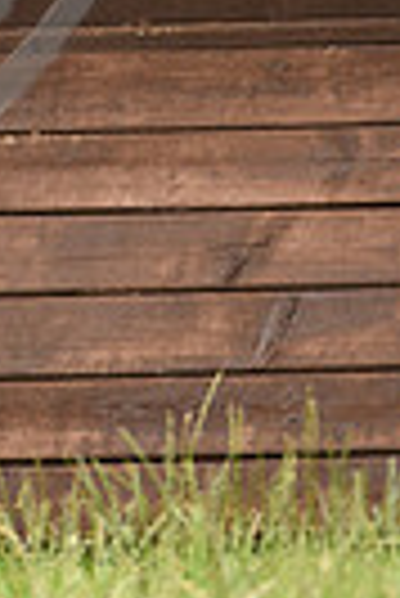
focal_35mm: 1740
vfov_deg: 1.2
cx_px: -463
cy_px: -396
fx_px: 28923
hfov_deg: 0.8
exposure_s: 1/1250
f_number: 5.6
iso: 1100
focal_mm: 400
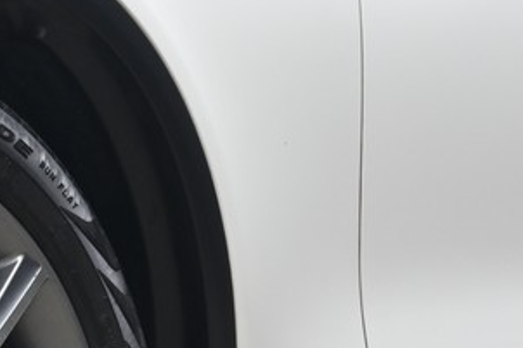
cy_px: 432
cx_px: -168
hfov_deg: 8.7
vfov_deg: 5.9
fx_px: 3383
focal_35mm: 233
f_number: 6.7
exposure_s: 1/90
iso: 400
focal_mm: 43
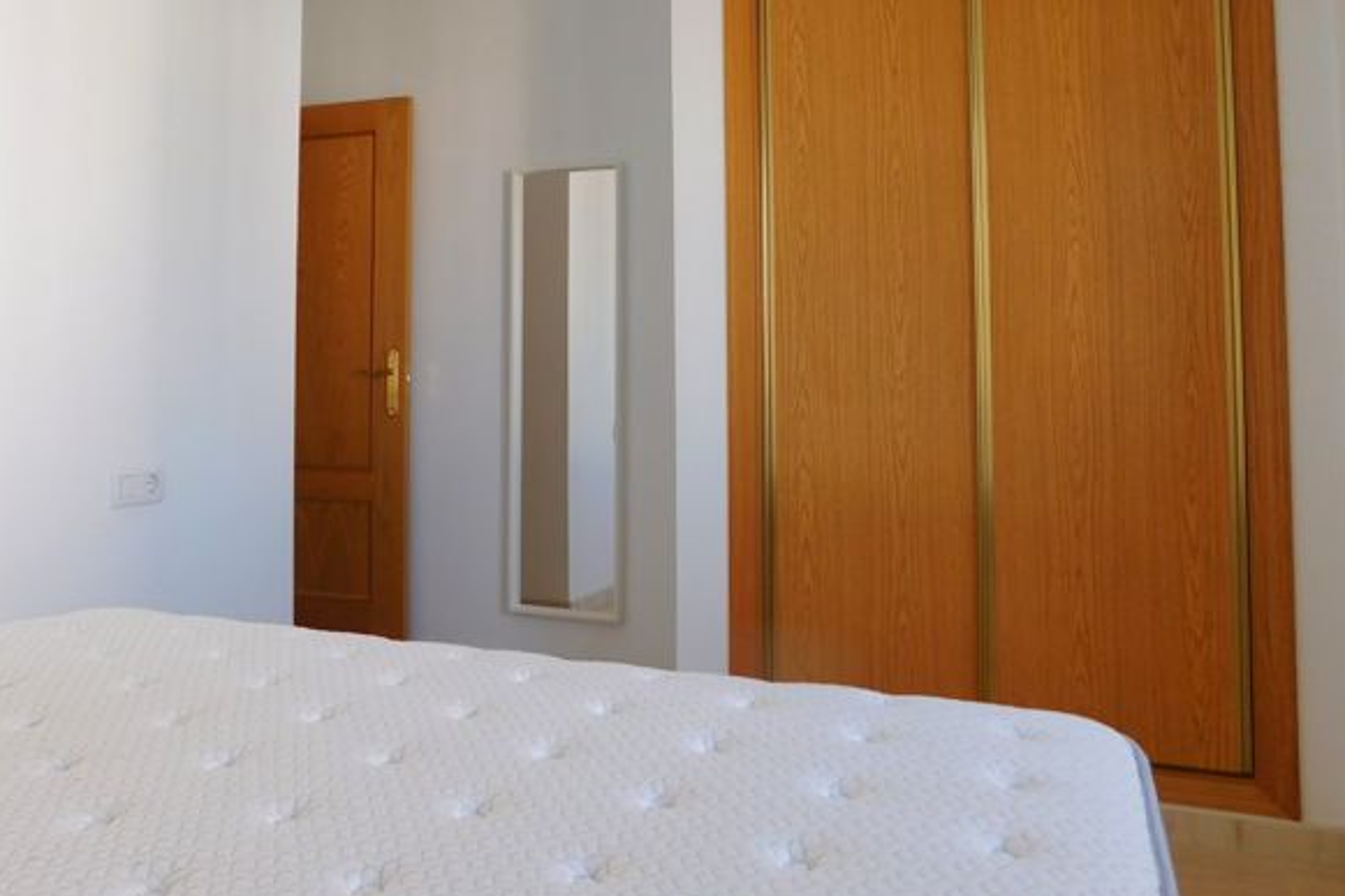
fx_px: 1083
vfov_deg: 44.4
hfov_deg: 63.5
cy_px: 315
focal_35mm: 29
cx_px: 608
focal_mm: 4
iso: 125
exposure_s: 1/100
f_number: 3
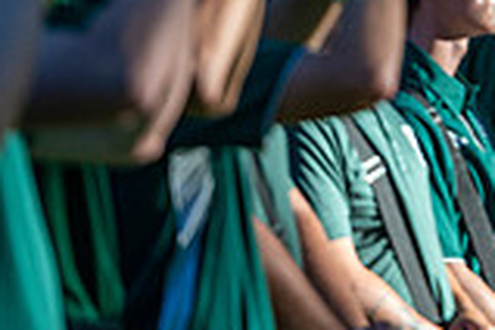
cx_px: 685
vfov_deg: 1.9
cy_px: -118
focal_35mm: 729
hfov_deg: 2.8
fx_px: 10023
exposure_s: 1/2500
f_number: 2.8
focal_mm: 200
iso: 800
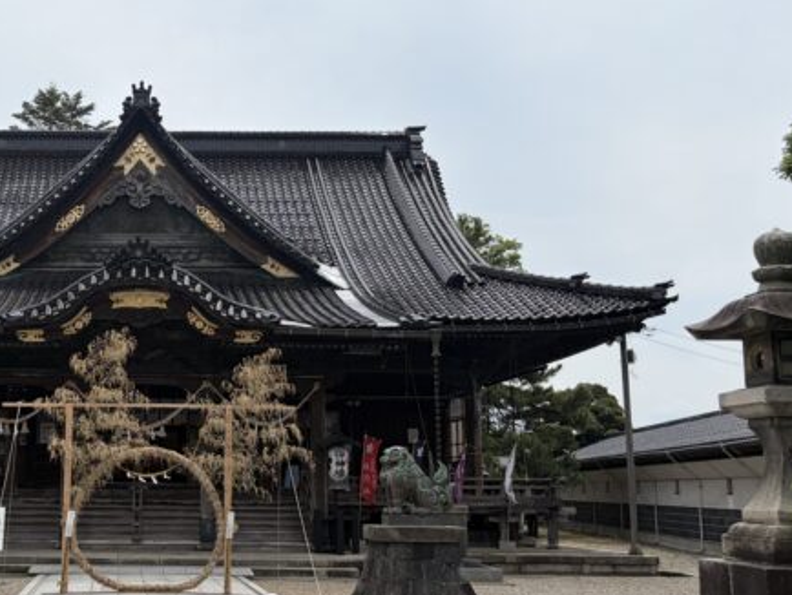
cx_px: 139
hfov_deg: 39.3
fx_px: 1053
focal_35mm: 46
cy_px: 345
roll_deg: +0.0
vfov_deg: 31.5
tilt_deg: +8.4
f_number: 1.6
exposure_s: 1/5348
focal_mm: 5.96
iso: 50
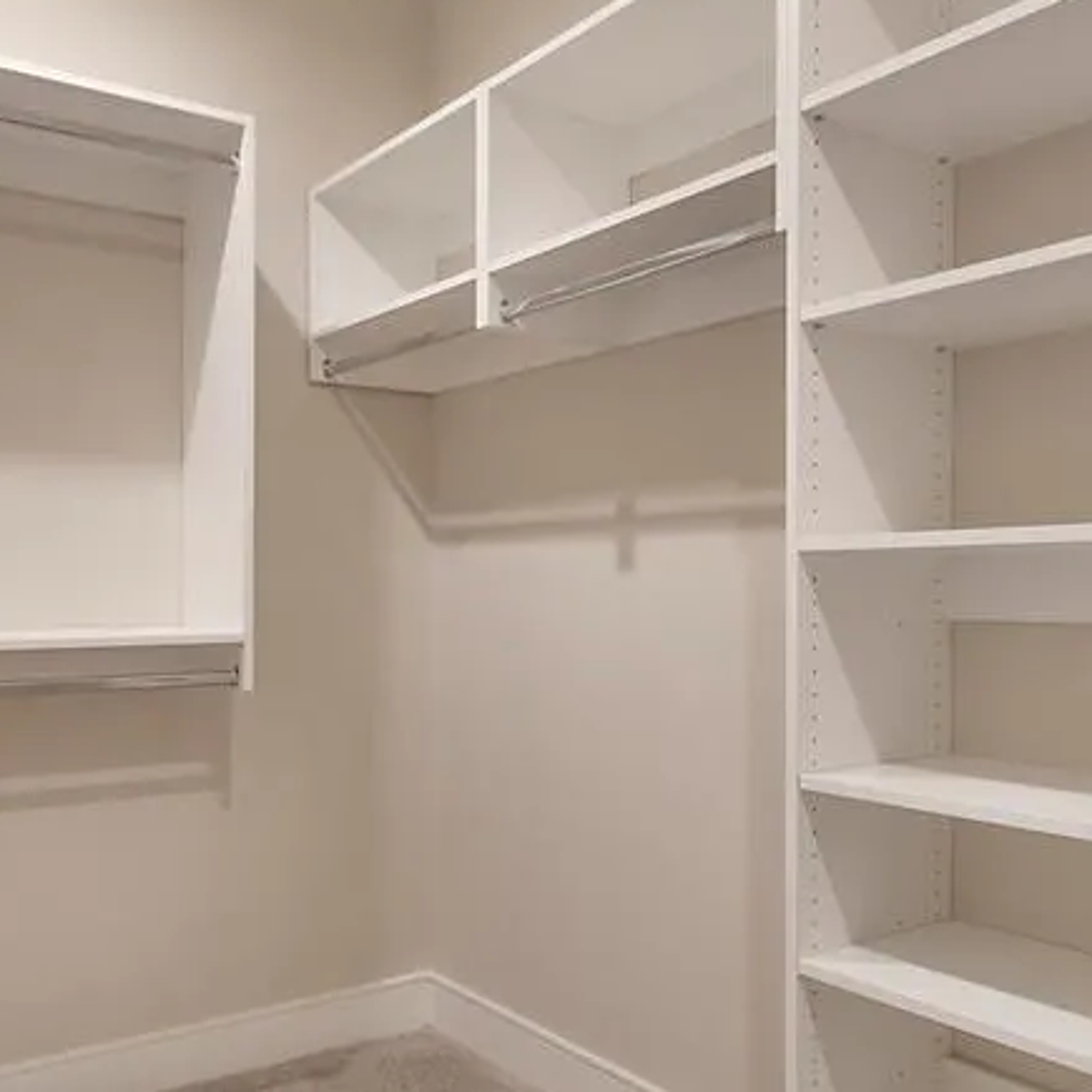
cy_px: 582
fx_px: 1071
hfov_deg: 53.8
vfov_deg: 54.0
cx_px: 459
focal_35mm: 30
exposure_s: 1/1.67
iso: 100
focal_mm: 10
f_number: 8
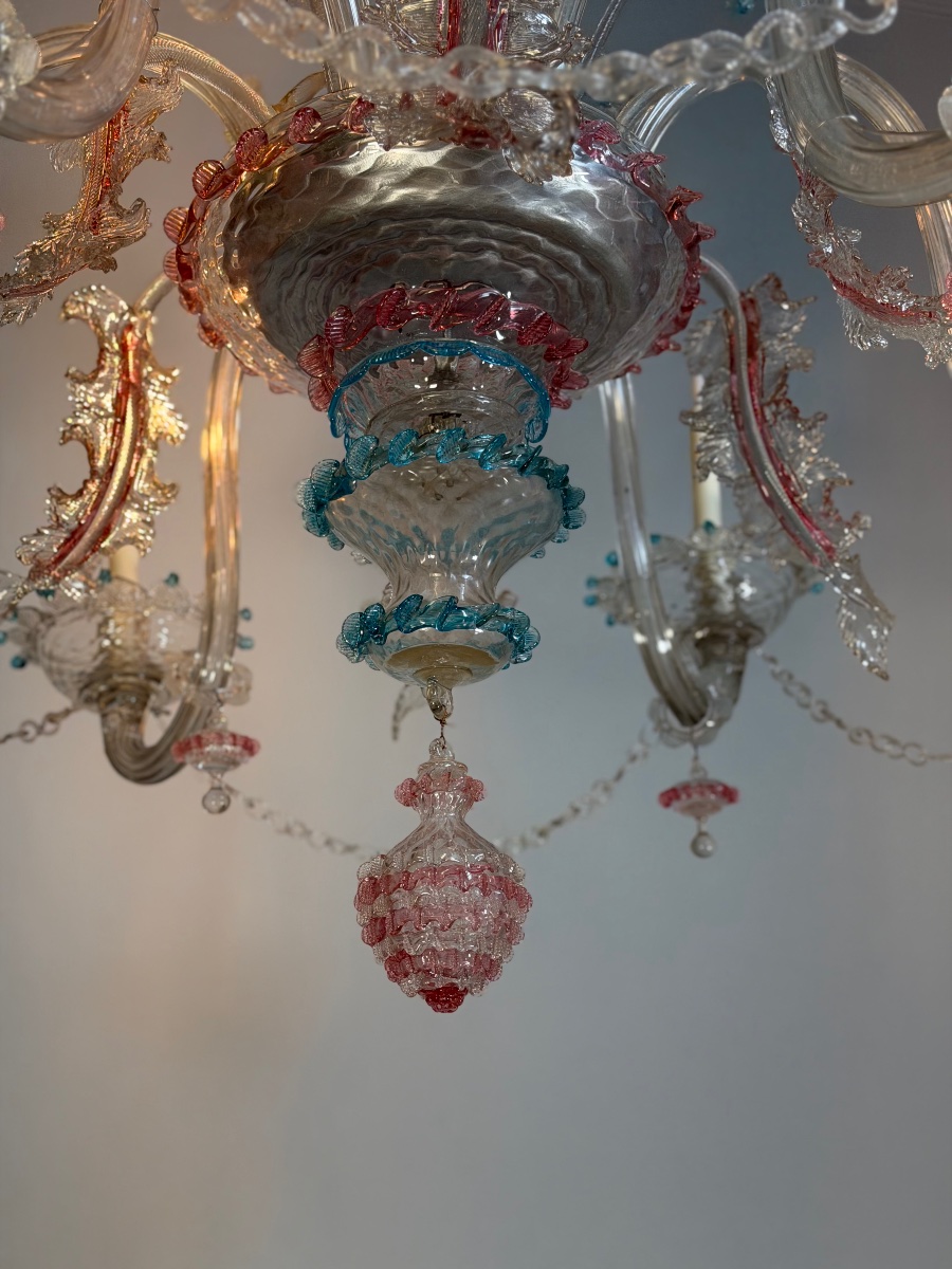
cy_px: 634
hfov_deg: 30.3
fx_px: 1760
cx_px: 476
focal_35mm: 48
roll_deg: +1.5
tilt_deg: +22.1
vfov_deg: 39.7
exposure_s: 1/100
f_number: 1.78
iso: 100
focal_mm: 6.76
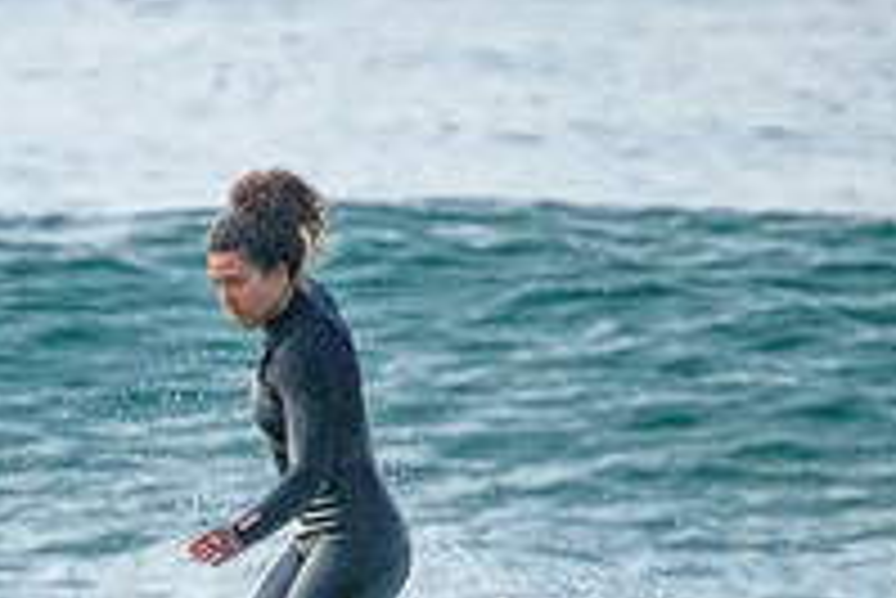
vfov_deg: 0.6
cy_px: 717
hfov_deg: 0.9
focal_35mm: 2333
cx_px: -72
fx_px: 58106
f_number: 11
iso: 8000
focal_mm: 800
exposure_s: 1/1000
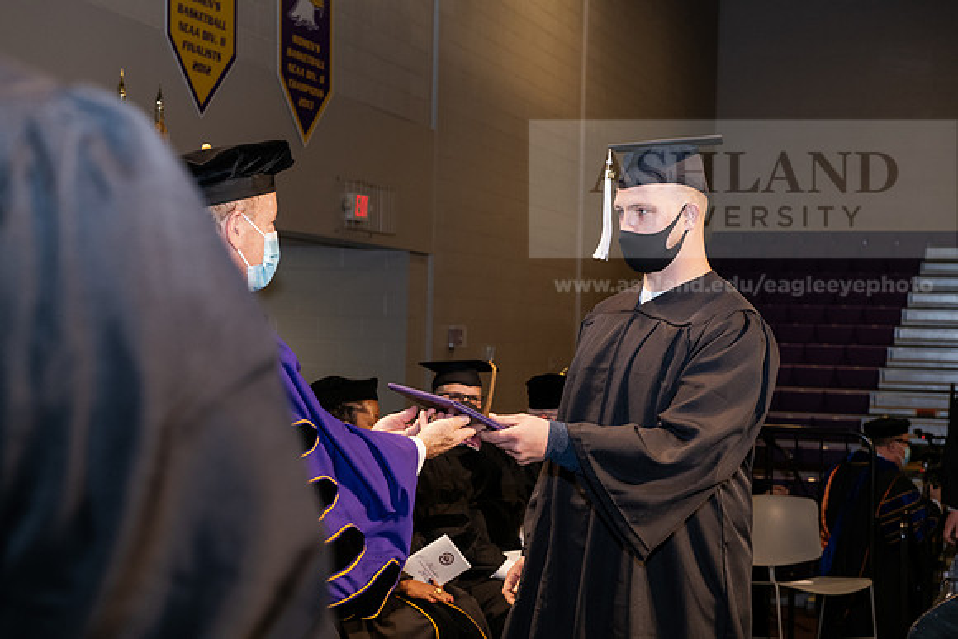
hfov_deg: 32.4
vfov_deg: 21.9
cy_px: 320
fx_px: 1650
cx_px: 479
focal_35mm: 62
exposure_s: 1/200
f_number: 6.3
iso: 1600
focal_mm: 62
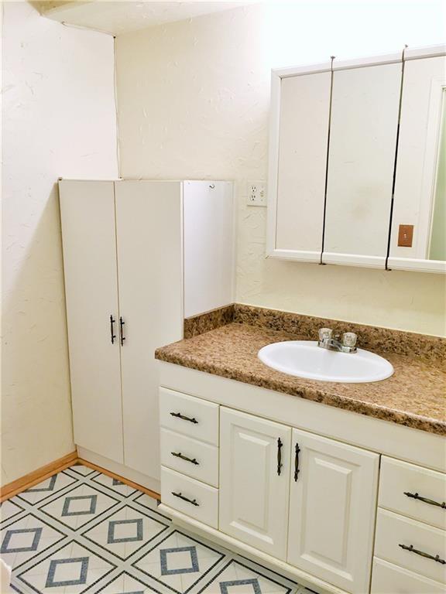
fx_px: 498
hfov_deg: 48.2
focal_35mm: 29
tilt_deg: -10.7
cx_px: 223
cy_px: 297
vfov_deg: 61.7
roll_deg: -0.5
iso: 80
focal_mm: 4.15
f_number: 2.2
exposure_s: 1/30
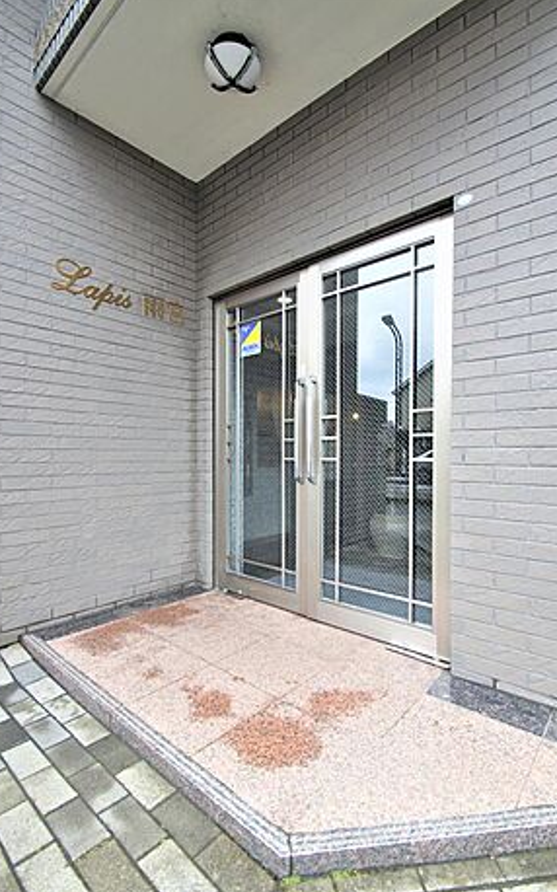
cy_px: 454
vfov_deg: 97.8
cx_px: 281
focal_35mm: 16
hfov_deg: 71.2
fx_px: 389
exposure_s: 1/60
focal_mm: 10
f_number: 5
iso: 100
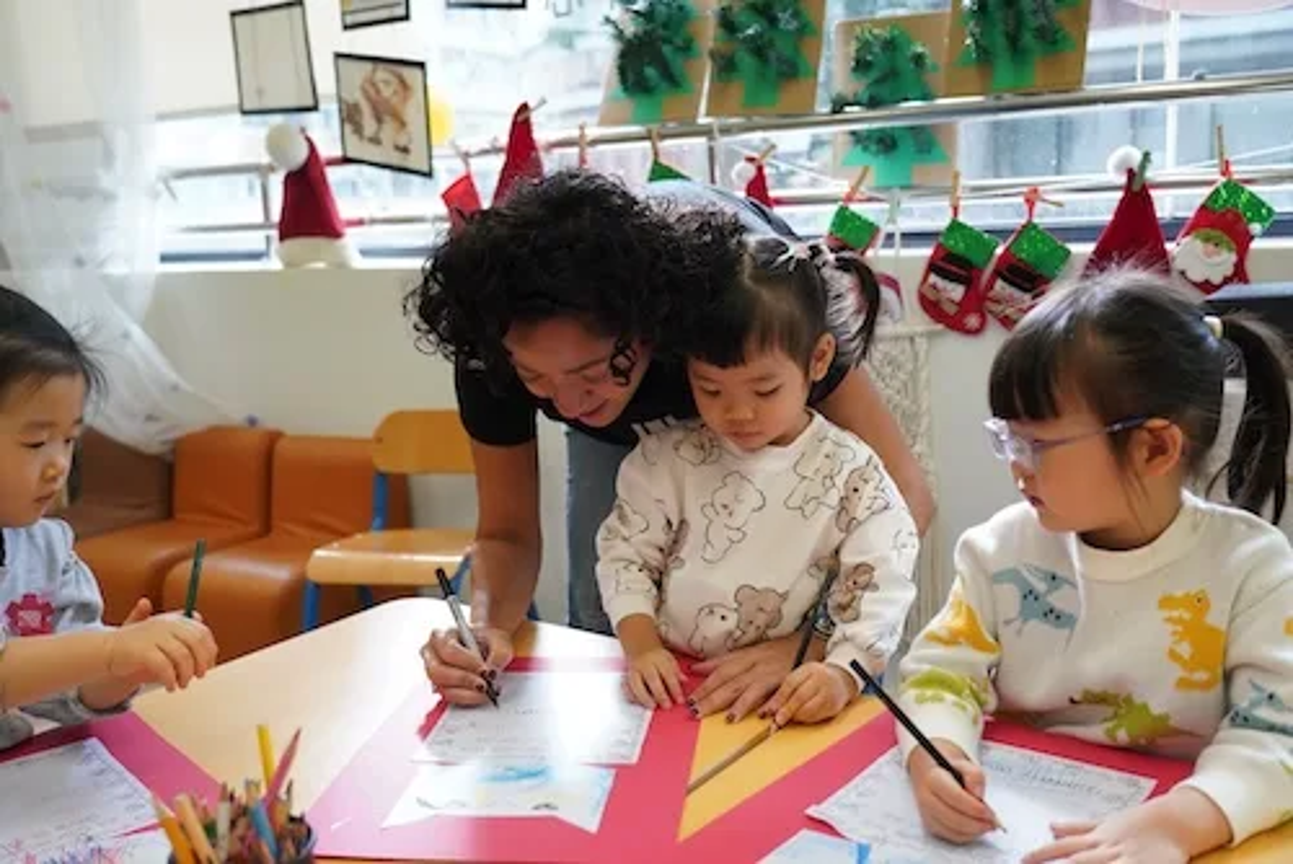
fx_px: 1222
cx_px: 646
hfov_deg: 55.8
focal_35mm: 34
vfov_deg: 38.9
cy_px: 432
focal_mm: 34
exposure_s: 1/250
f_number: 4
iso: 2500
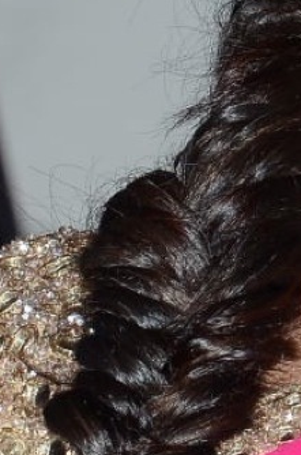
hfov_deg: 1.6
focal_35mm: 856
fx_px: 10787
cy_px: 366
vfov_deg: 2.4
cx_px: 459
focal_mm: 105
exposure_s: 1/125
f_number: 5.6
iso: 320
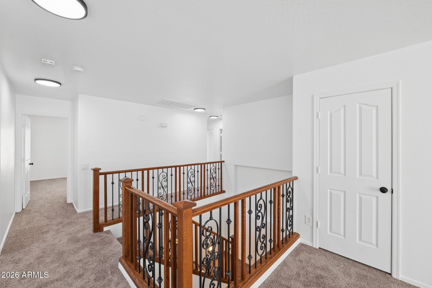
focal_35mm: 14
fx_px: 168
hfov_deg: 104.3
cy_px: 144
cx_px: 216
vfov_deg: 81.2
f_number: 8
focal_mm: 14
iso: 400
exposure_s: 1/20
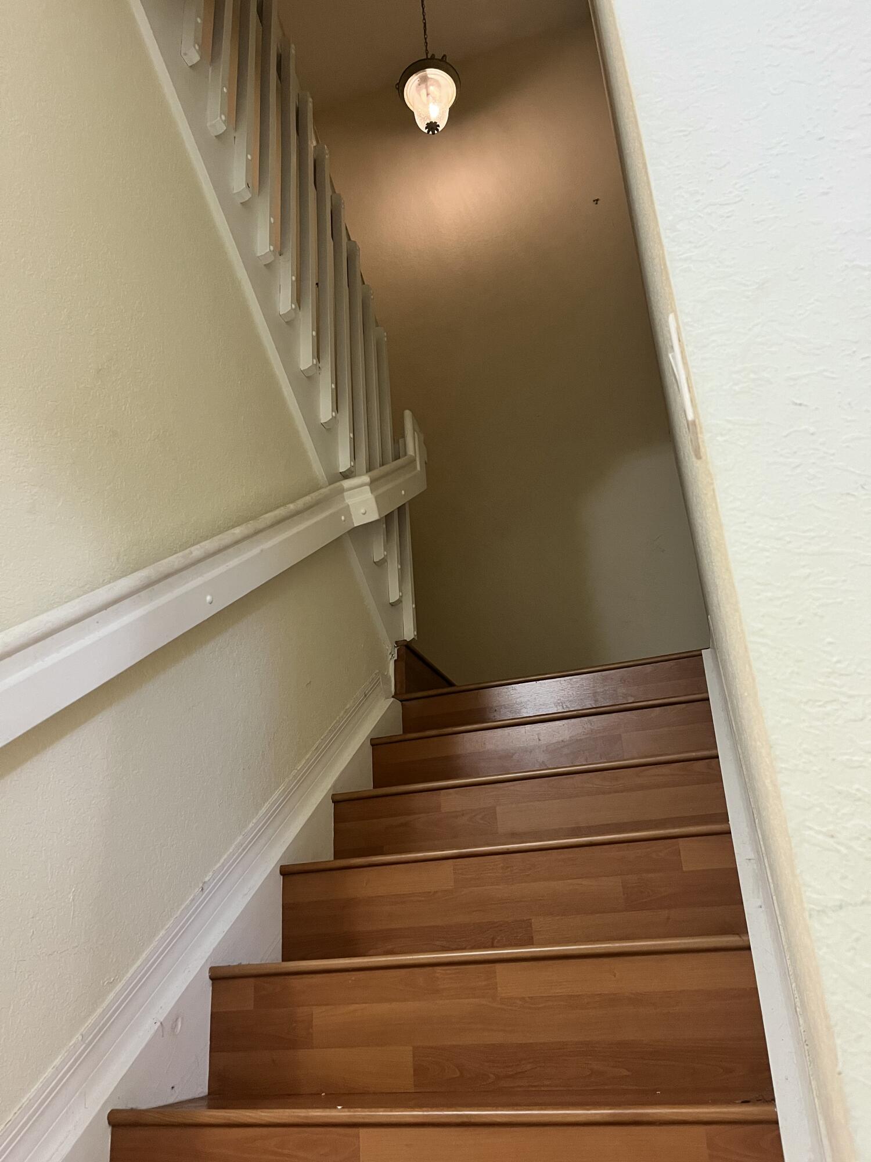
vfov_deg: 67.3
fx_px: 872
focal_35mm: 26
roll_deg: +4.1
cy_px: 581
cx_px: 436
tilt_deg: +23.4
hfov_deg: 53.1
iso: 400
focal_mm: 5.1
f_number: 1.6
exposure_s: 1/40
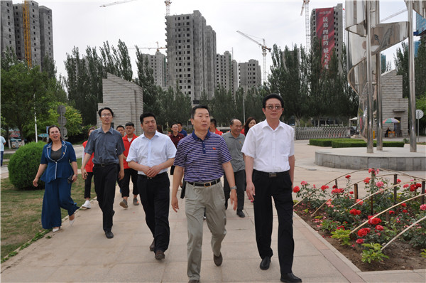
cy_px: 142
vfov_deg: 41.6
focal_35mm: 32
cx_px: 213
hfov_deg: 59.6
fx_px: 372
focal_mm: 21
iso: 200
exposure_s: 1/200
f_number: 13
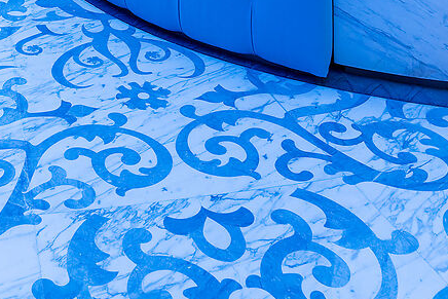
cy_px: -376
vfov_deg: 14.8
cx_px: 52
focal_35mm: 66
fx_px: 822
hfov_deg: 29.4
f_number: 5
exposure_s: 1/50
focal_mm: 12
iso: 2000
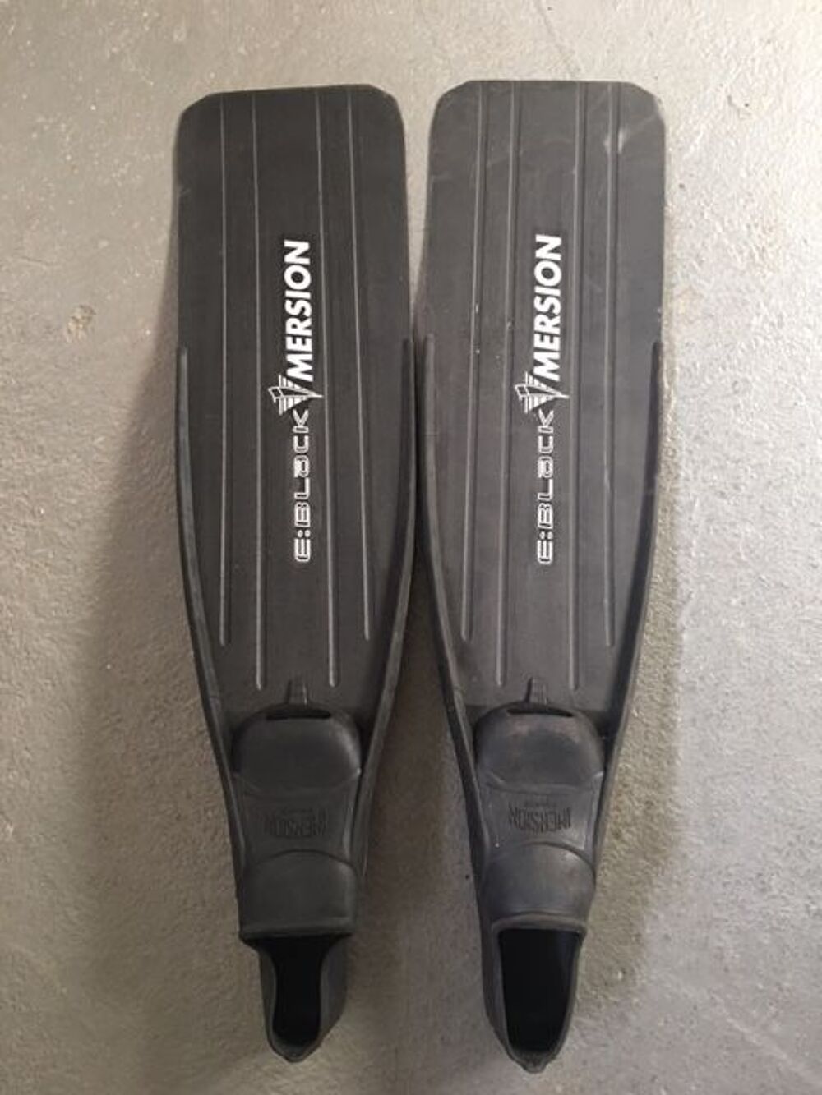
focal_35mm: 29
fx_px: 918
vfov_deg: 61.7
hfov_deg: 48.2
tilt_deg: -83.0
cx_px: 411
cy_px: 548
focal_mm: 4.15
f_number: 2.2
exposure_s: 1/17
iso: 80
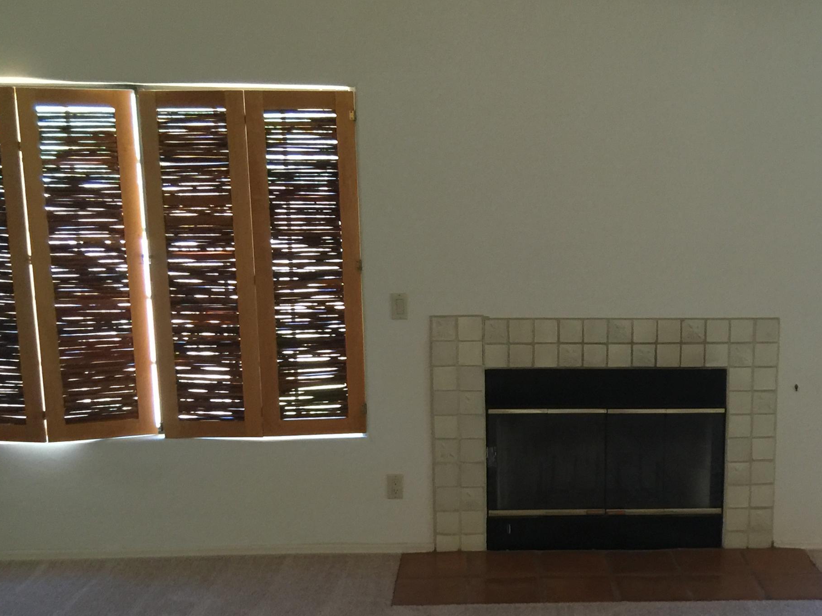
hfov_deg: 38.9
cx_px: 589
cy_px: 401
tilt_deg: -12.9
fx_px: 1140
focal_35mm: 48
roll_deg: -0.1
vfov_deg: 30.1
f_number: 2.2
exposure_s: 1/15
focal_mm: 4.15
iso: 100
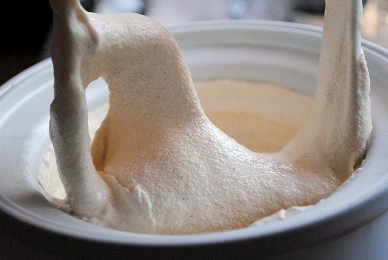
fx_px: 713
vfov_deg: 20.7
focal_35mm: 66
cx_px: 194
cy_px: 130
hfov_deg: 30.4
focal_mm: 44
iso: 720
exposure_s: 1/500
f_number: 5.3
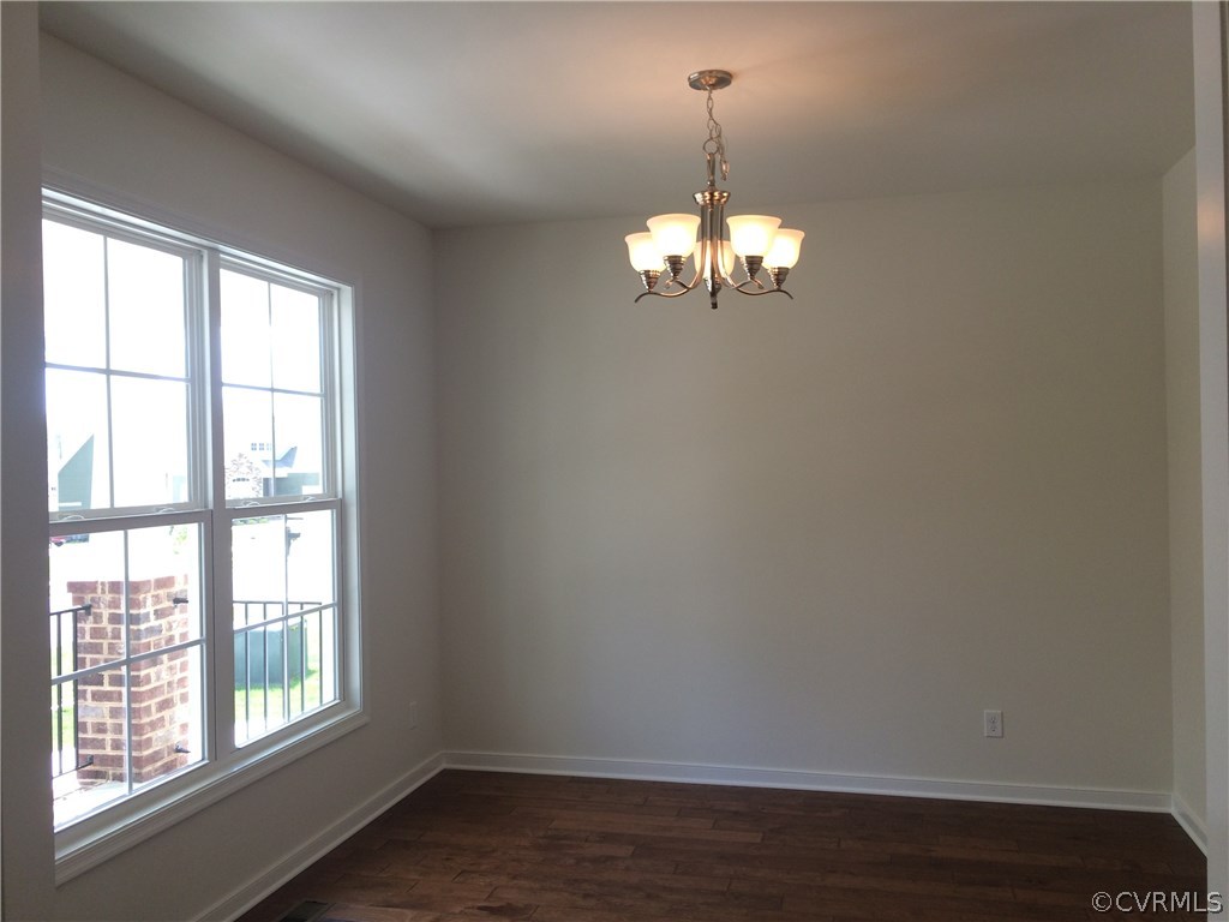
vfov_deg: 48.2
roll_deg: +1.6
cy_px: 461
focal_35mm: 29
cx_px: 614
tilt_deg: +0.6
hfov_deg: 61.7
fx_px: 1030
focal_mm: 4.15
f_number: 2.2
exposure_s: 1/120
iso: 50
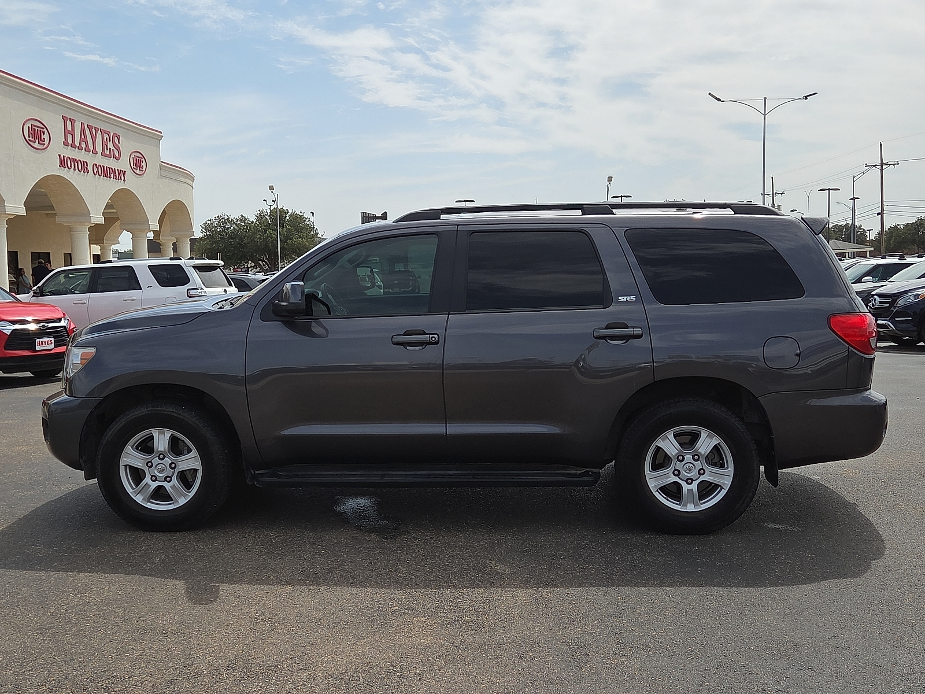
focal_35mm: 39
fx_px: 1042
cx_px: 462
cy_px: 347
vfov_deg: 36.8
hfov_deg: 47.9
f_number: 1.8
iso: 78
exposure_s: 1/10000
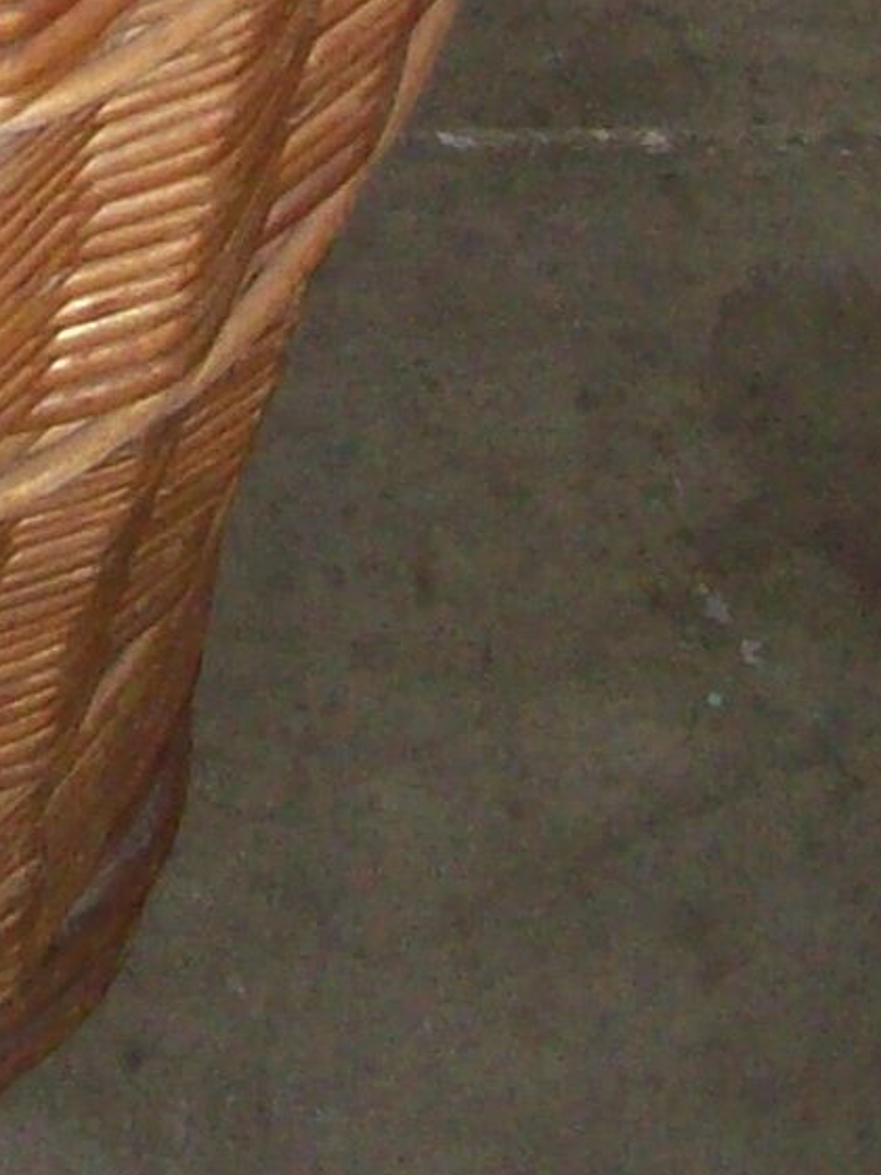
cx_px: -633
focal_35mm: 183
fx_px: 6210
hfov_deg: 7.9
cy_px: -692
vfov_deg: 10.4
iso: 200
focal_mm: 6
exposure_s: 1/64
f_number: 2.7
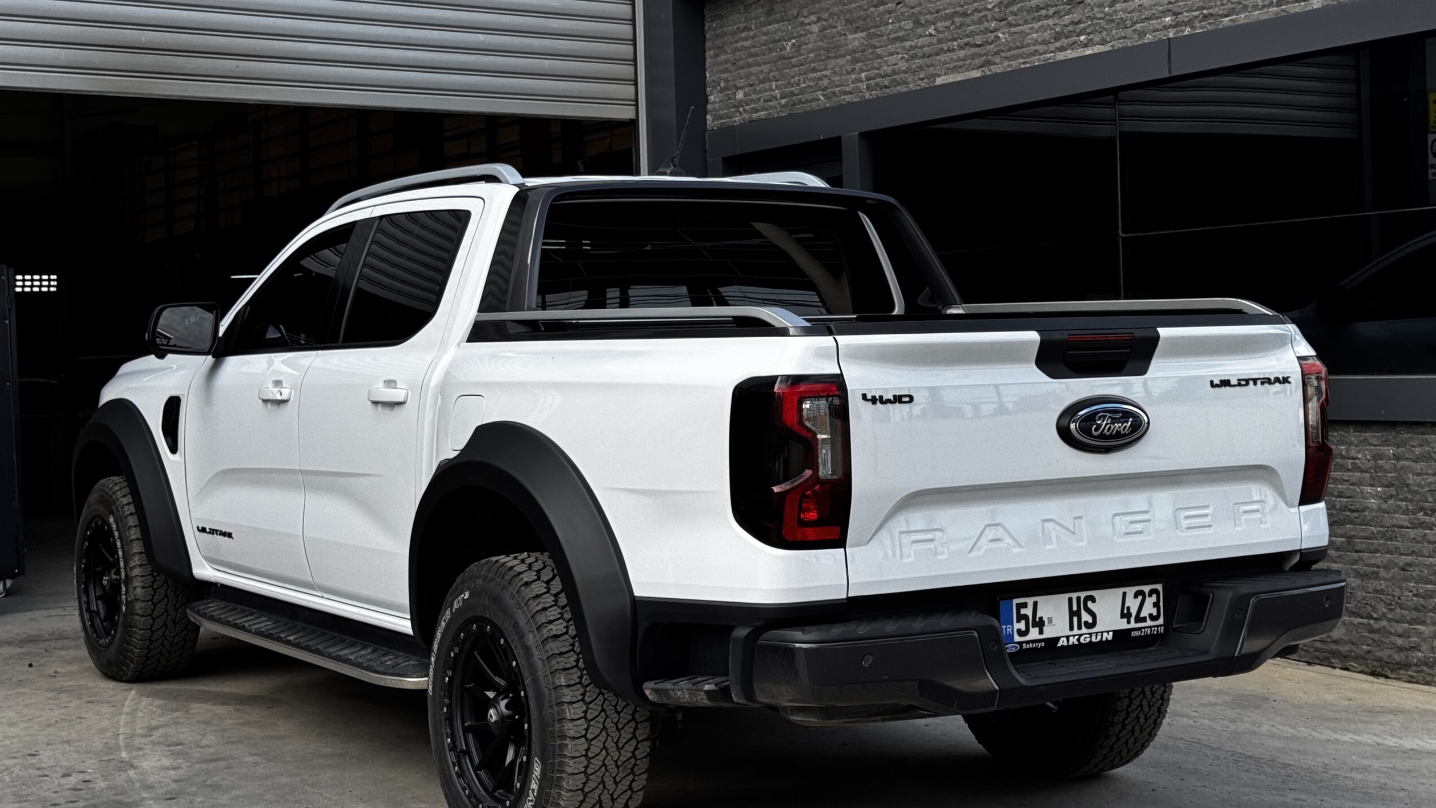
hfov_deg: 39.2
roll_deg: +2.3
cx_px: 717
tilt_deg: +0.4
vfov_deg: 22.6
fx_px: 2018
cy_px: 353
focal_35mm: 53
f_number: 1.78
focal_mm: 6.76
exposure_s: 1/966
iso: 64
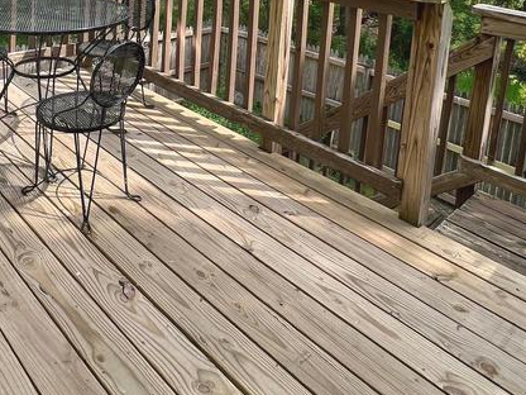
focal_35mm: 32
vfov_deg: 37.9
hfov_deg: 56.2
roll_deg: -3.2
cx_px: 199
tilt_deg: -8.3
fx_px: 486
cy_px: -24
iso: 32
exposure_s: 1/426
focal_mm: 1.57
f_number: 1.8
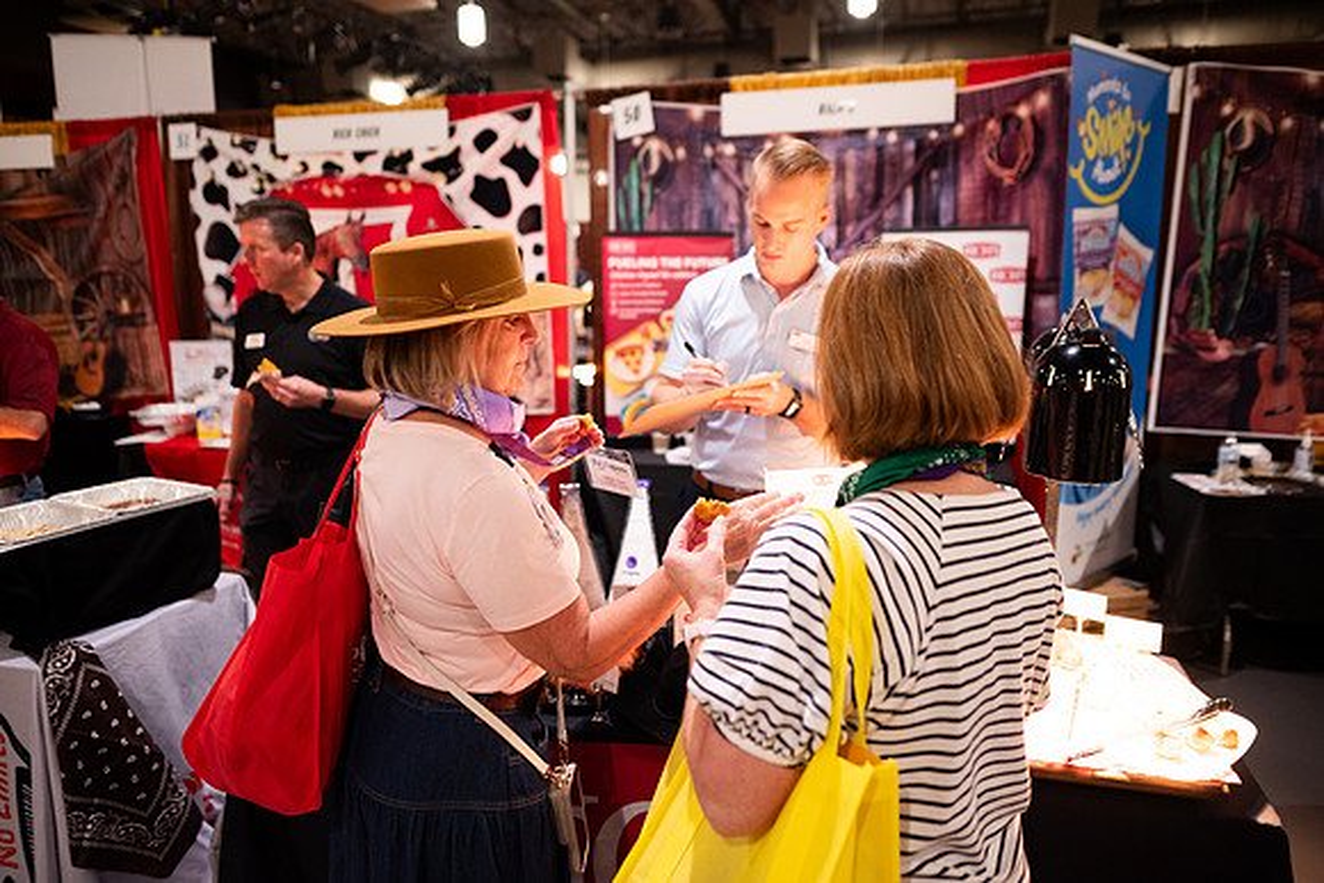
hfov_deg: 73.7
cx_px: 662
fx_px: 883
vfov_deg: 53.2
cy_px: 442
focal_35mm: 24
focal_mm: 24
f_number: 1.8
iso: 1250
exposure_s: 1/200
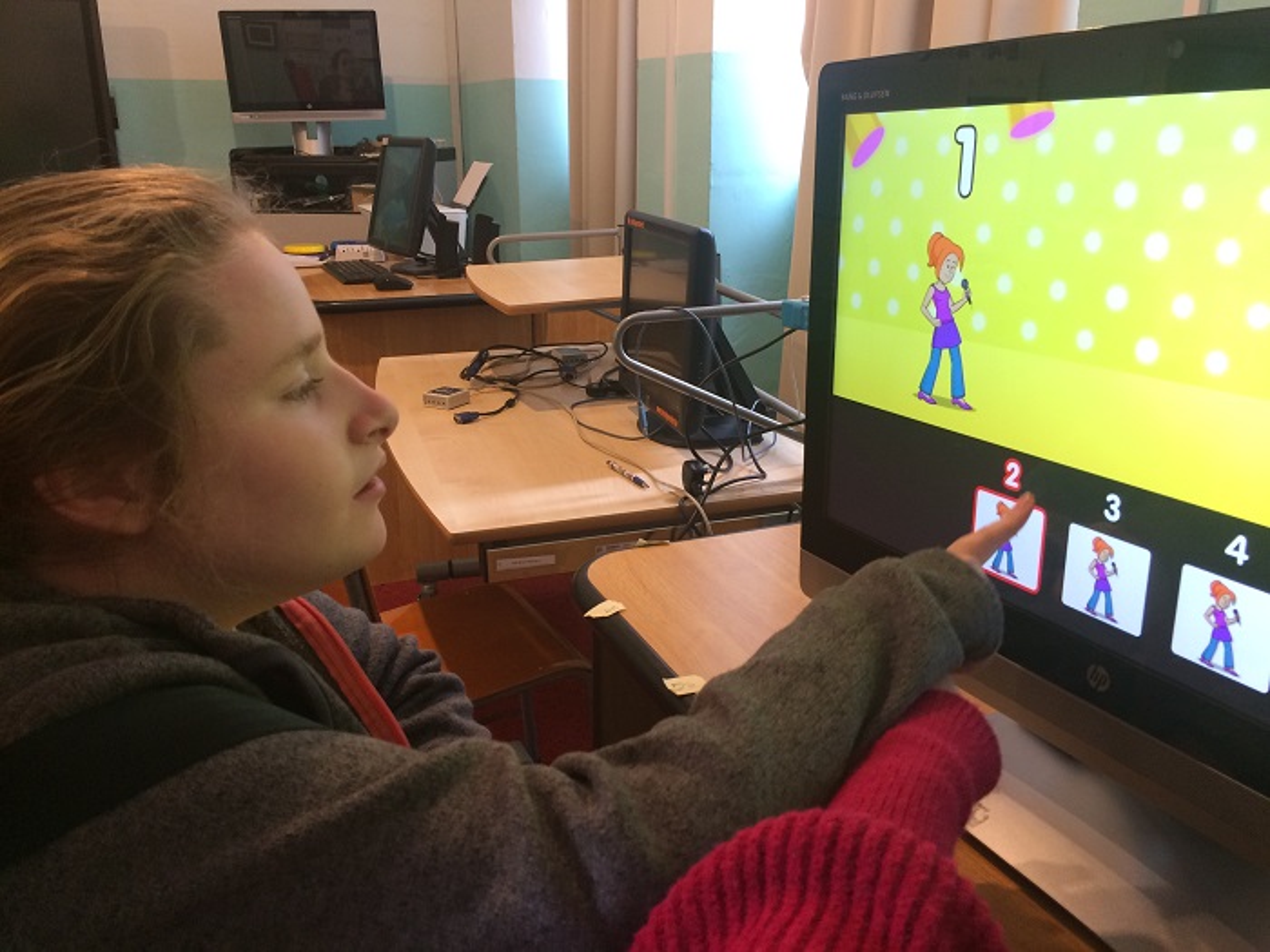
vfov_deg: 48.2
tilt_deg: -21.1
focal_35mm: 29
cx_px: 635
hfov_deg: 61.7
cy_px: 476
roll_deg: -0.9
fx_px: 1064
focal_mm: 4.15
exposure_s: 1/33
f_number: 2.2
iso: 160
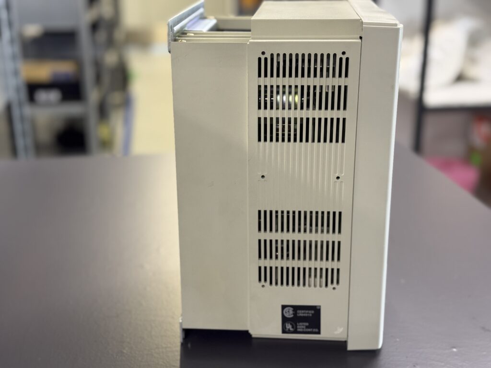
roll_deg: +0.1
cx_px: 246
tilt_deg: -18.8
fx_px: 681
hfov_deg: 39.7
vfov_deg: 30.3
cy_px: 184
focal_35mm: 48
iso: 200
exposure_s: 1/50
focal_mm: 6.76
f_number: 1.78
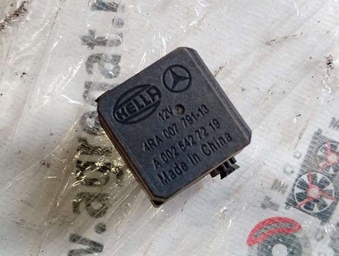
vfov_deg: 28.1
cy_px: 128
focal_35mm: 52
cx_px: 170
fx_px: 510
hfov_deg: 36.8
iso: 132
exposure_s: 1/50
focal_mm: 3.96
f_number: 1.8
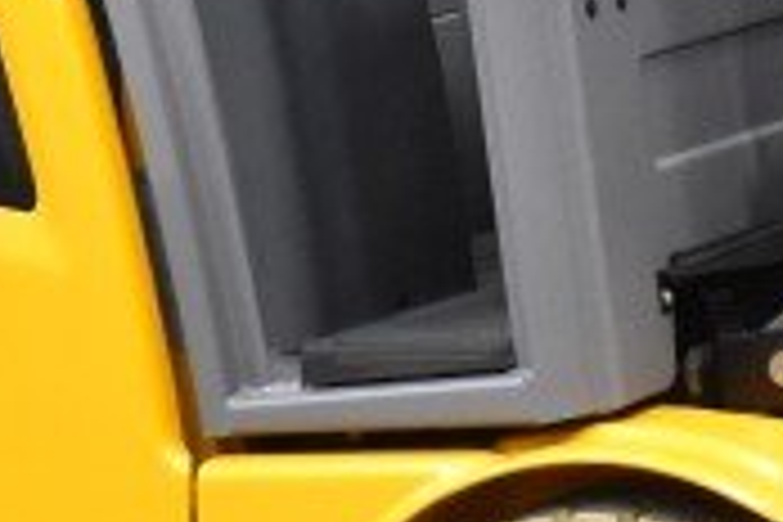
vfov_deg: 4.7
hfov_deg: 7.1
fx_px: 6307
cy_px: -356
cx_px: 450
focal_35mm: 290
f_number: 5
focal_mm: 28
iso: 1600
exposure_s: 1/50
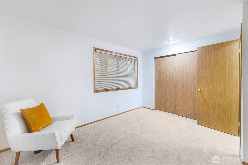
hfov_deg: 104.3
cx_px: 124
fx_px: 96
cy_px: 82
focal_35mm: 14
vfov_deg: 81.2
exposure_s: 1/125
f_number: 5.6
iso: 200
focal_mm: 14
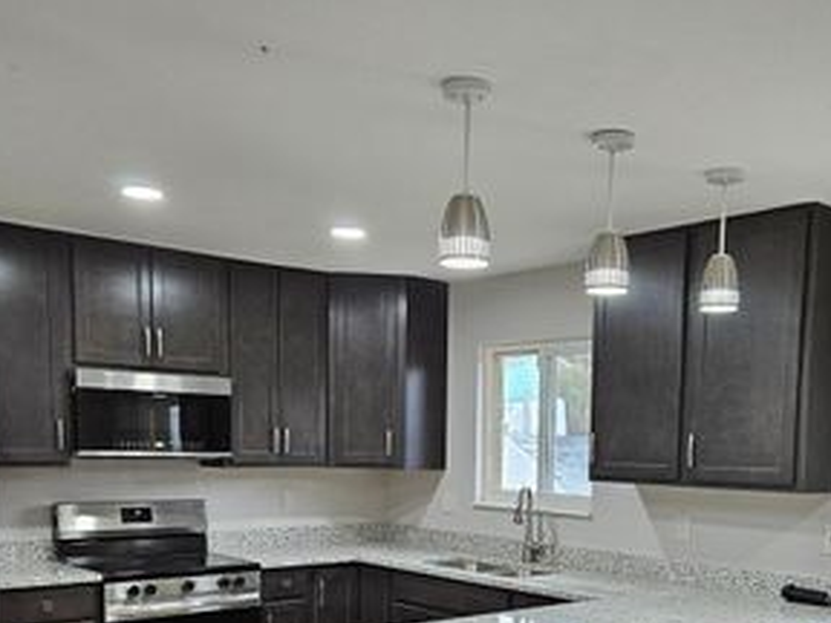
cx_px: 502
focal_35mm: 40
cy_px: 512
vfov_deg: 34.7
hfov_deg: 46.5
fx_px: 960
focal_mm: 5.4
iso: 250
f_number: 1.8
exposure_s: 1/120
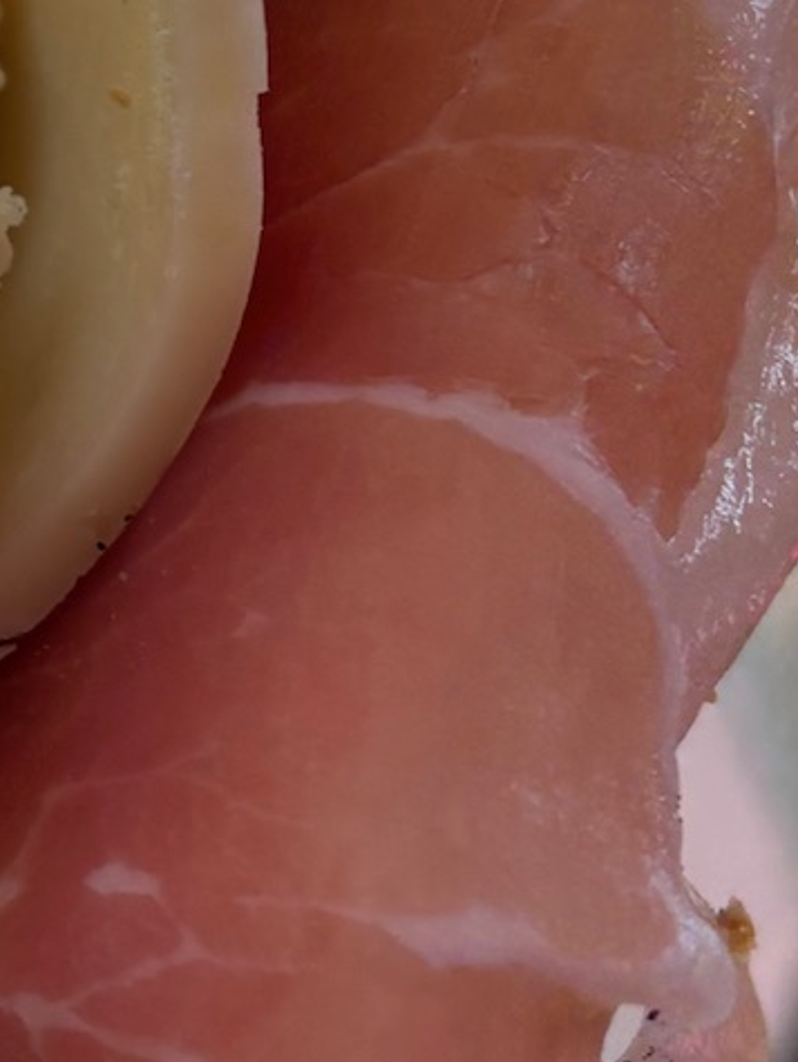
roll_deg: -0.3
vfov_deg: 17.4
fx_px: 3438
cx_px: -255
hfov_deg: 12.8
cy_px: 159
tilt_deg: -4.2
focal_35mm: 112
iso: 64
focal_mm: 5.96
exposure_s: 1/236
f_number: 1.6
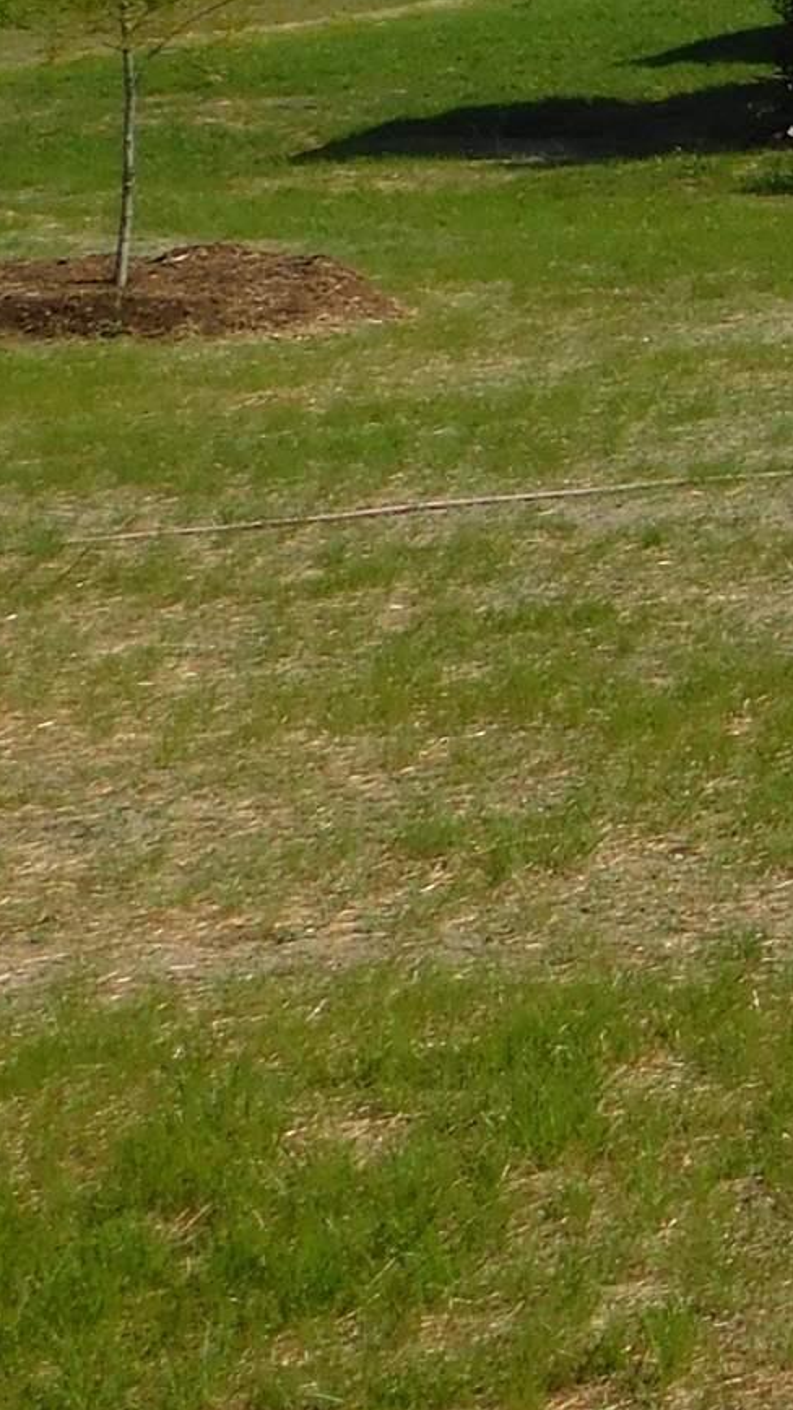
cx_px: 2488
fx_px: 5194
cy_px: -109
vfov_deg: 15.1
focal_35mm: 139
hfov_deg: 7.5
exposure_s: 1/500
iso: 125
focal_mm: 6.3
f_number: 7
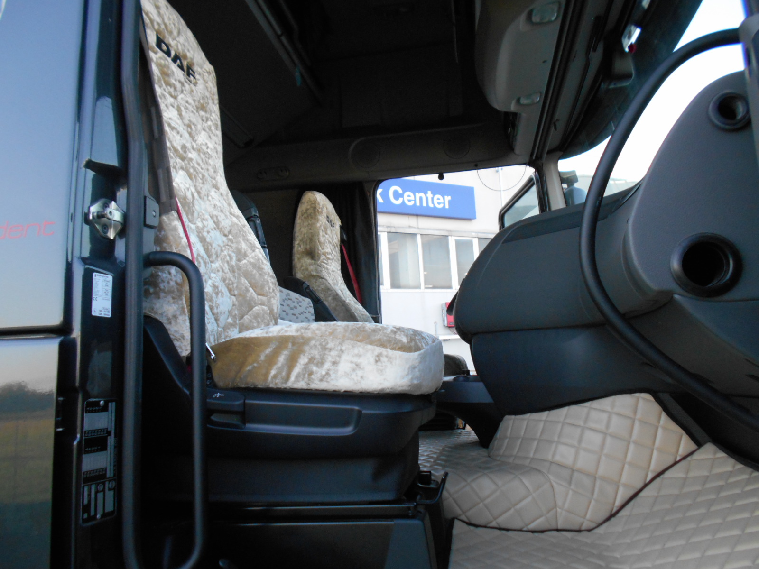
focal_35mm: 26
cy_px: 284
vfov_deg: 53.1
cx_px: 380
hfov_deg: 67.3
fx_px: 570
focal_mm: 4.6
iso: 320
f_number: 3.2
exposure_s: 1/250
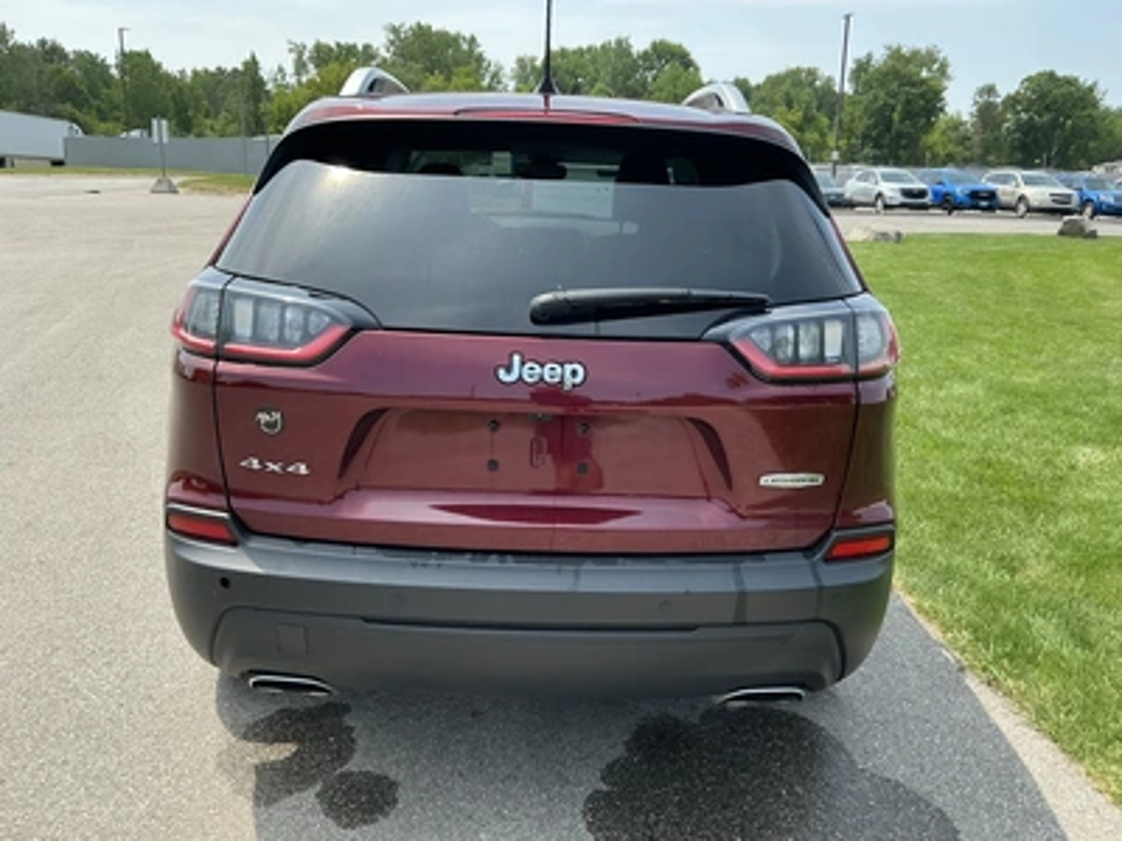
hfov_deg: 63.4
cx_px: 561
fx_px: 908
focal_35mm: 28
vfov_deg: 49.7
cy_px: 420
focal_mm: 3
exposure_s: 1/719
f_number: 1.8
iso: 25
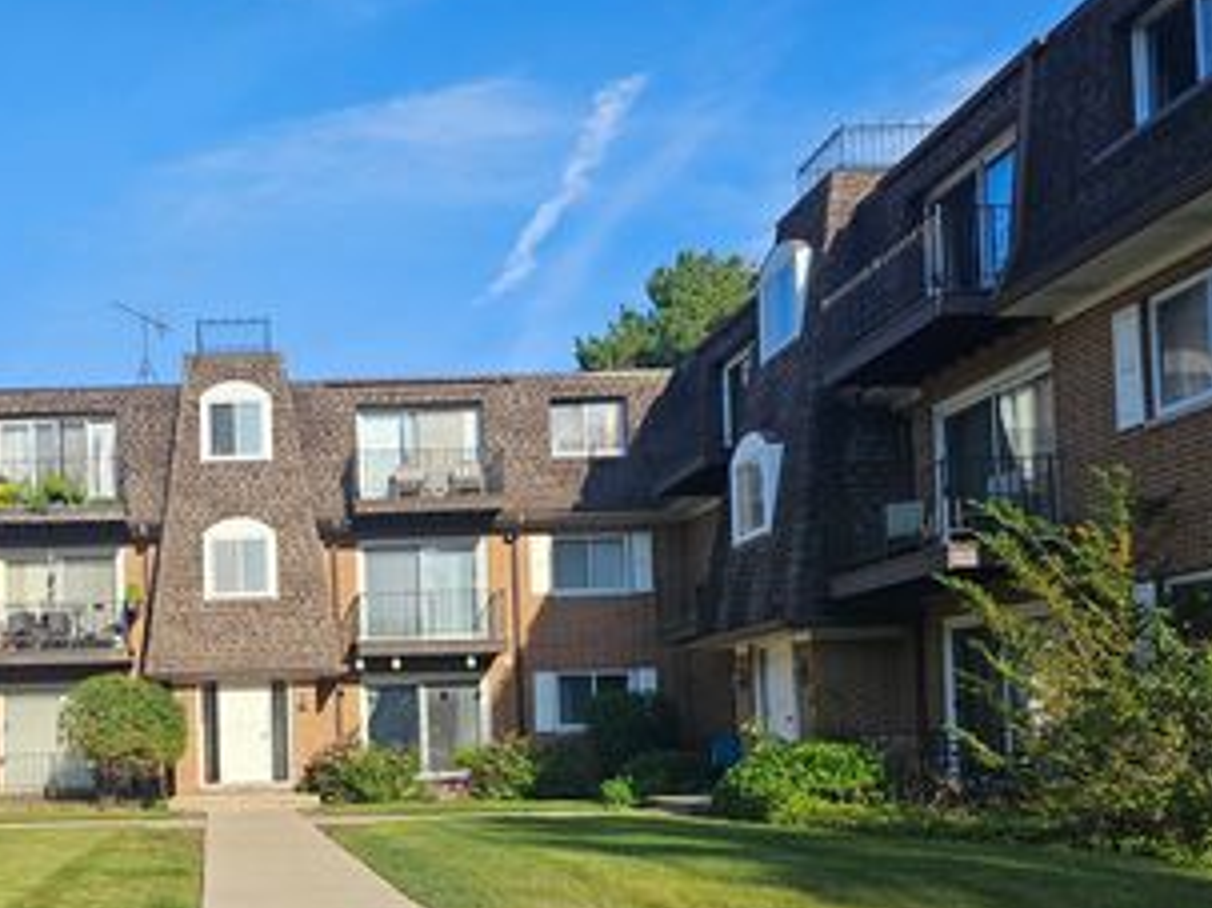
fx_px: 1330
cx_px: 256
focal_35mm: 38
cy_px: 698
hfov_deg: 46.6
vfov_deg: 36.7
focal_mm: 6.3
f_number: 1.7
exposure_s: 1/523
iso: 10
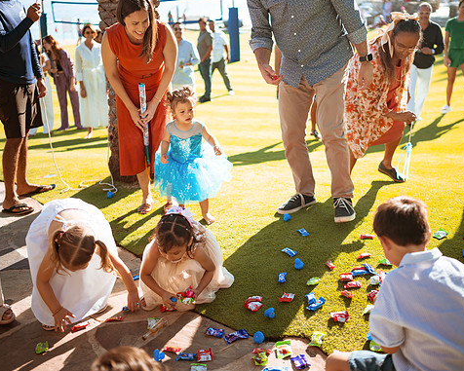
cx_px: 245
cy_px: 185
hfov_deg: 45.8
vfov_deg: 37.3
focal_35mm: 40
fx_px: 549
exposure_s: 1/2500
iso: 100
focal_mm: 35
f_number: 1.8
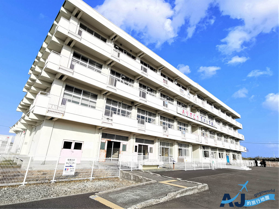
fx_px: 137
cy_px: 104
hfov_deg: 91.0
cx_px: 140
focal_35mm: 17
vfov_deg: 74.7
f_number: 2.2
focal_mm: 2.26
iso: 50
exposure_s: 1/1302
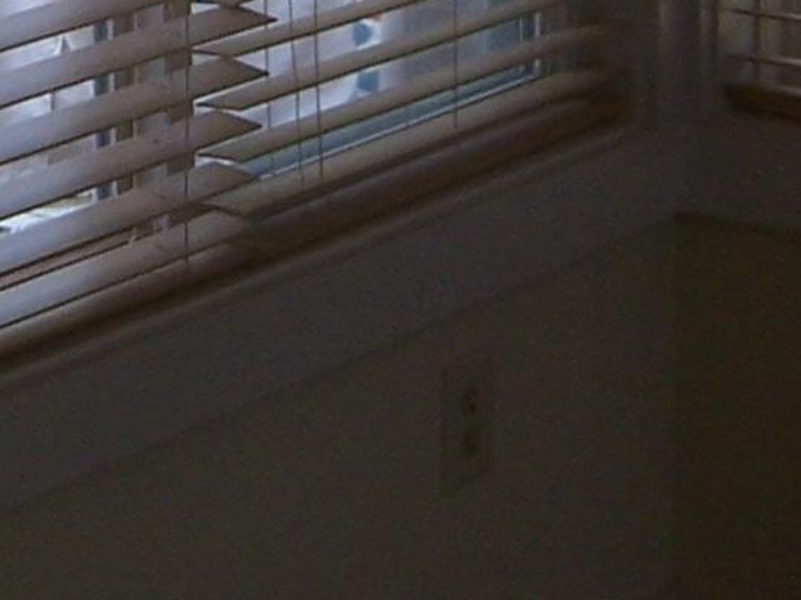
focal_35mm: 163
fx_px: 3770
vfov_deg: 8.9
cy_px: -232
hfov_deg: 11.9
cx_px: -137
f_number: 3.4
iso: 80
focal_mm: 5.5
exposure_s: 1/125
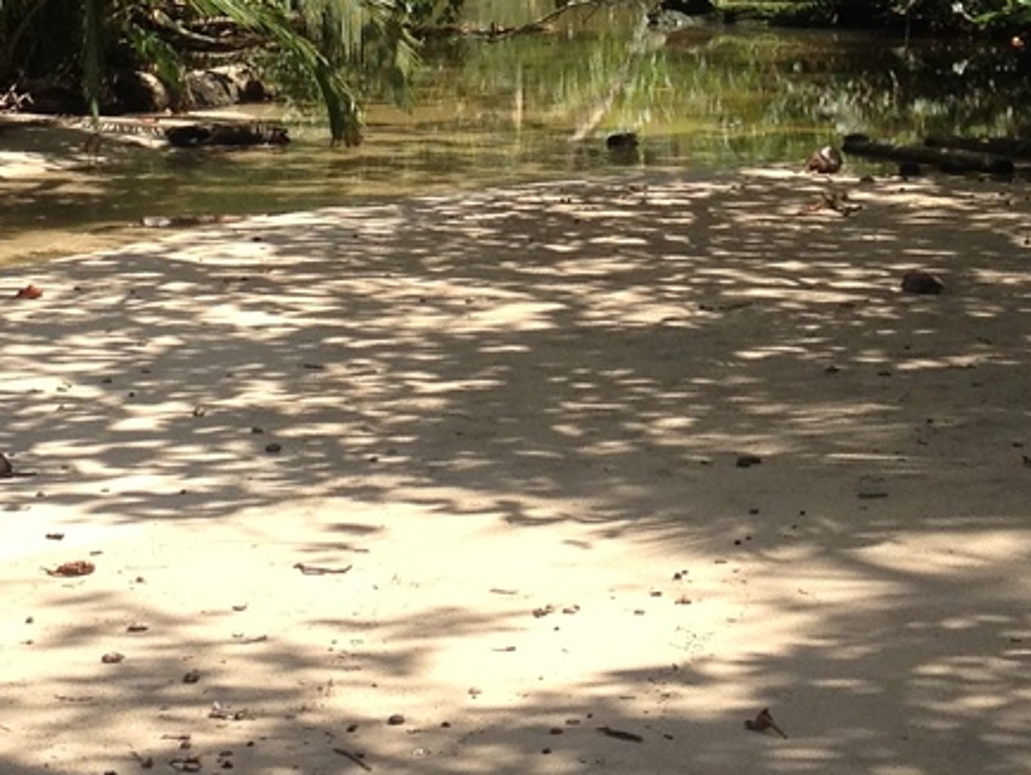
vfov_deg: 11.2
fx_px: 3844
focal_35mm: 129
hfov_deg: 15.2
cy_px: -233
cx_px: 352
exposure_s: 1/767
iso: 50
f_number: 2.4
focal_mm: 4.28
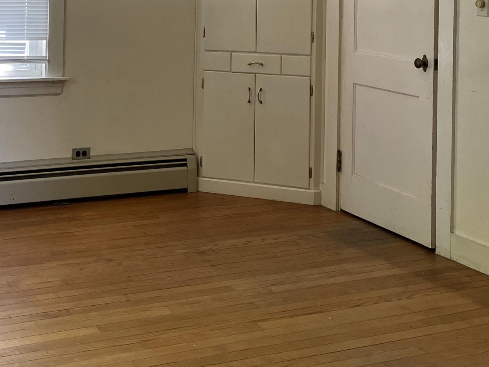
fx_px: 848
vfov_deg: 23.3
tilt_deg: -0.8
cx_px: 138
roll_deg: -1.3
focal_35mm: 60
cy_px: -8
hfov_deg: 31.7
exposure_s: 1/114
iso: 125
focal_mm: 4.2
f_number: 1.6
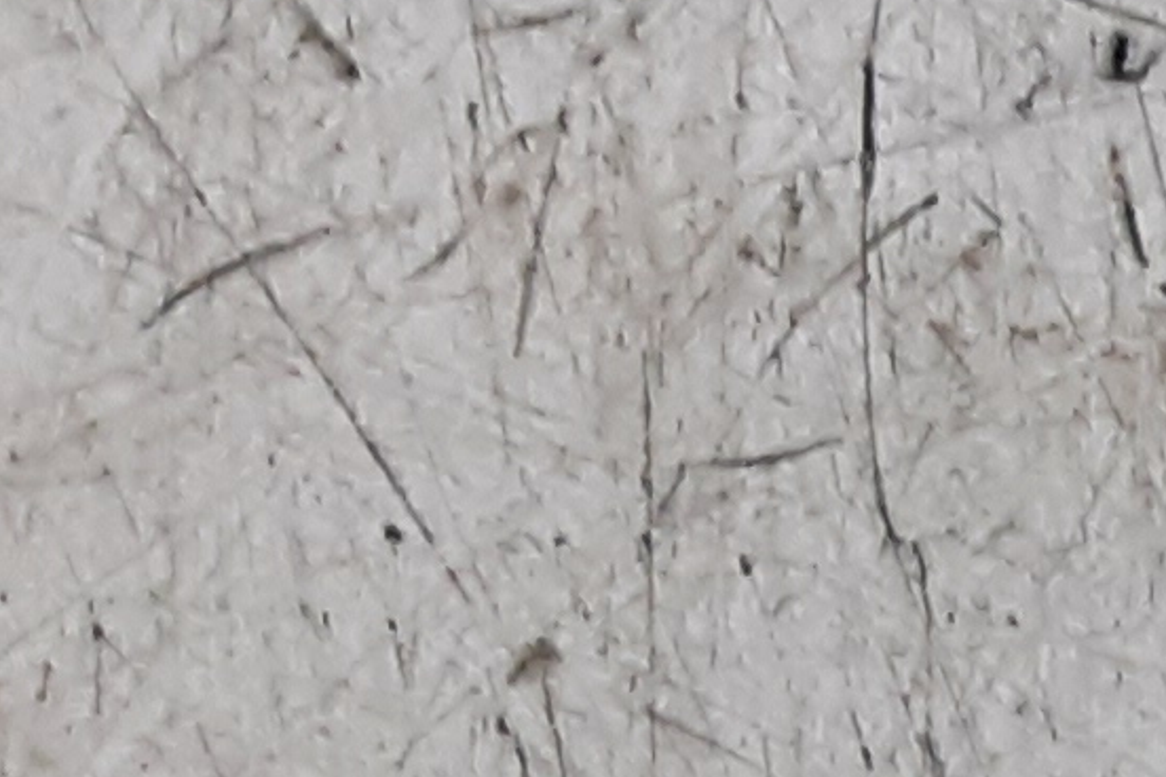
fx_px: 5376
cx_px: 3105
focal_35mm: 166
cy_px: 1708
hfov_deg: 10.2
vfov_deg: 7.8
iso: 80
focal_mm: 2.91
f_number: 1.9
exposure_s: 1/50
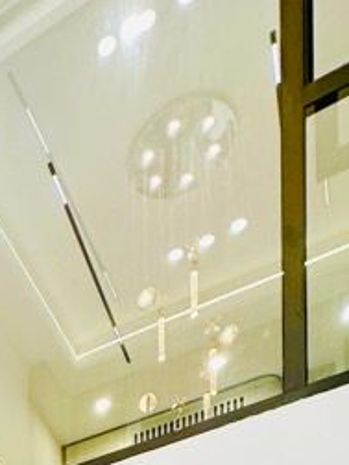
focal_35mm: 57
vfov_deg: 19.8
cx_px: -155
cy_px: 910
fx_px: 766
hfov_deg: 21.9
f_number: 2.2
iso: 100
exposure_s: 1/100
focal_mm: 2.22
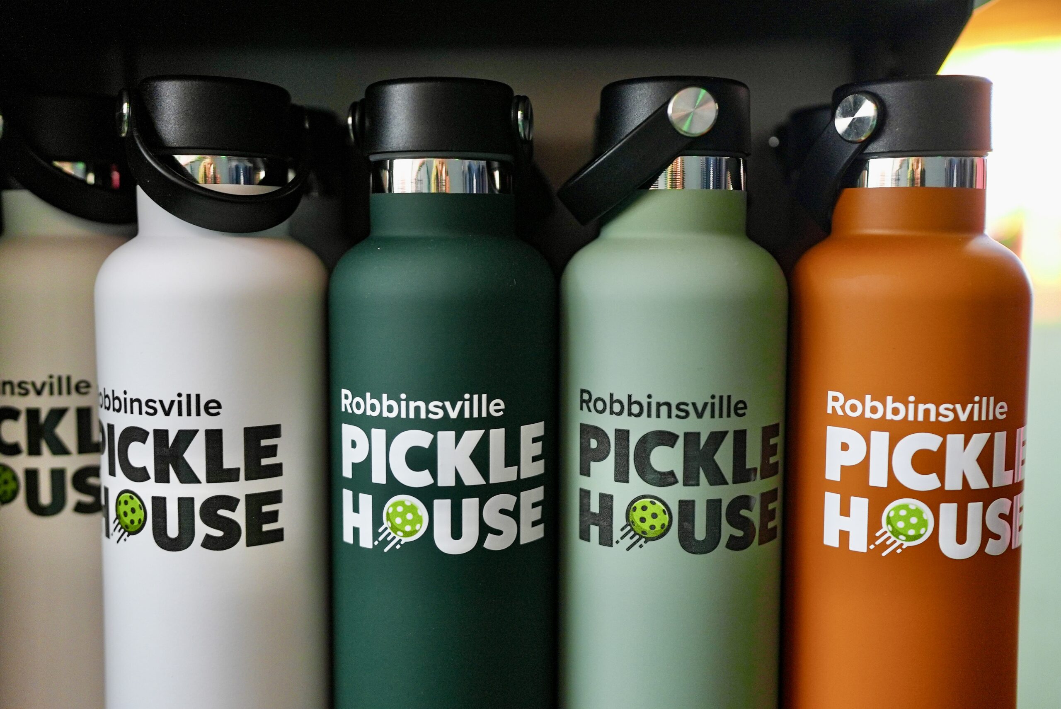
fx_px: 1032
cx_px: 530
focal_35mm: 35
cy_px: 354
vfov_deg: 37.9
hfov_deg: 54.4
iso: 1250
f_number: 2.2
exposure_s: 1/60
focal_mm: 35
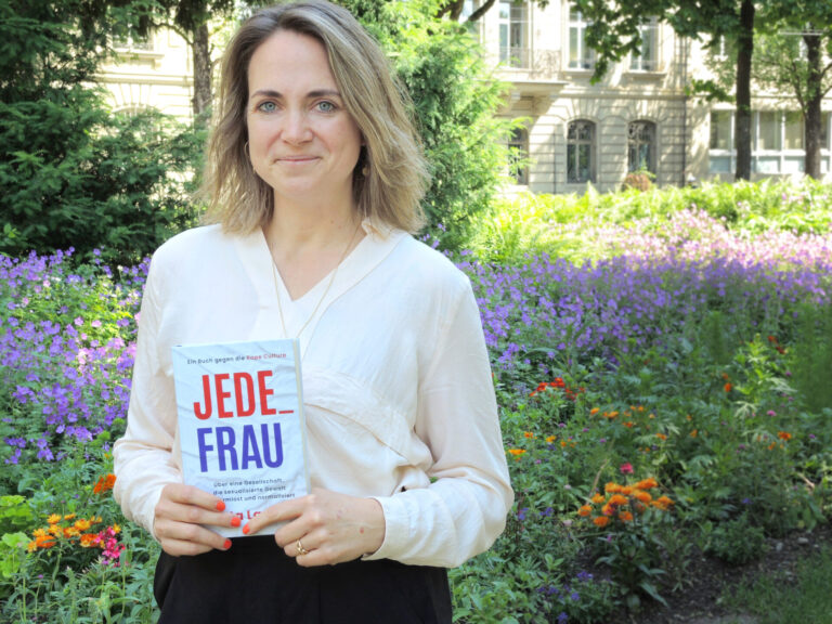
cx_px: 416
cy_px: 312
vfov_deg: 29.1
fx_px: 1202
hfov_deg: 38.2
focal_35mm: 50
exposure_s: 1/80
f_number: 4.5
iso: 100
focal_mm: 11
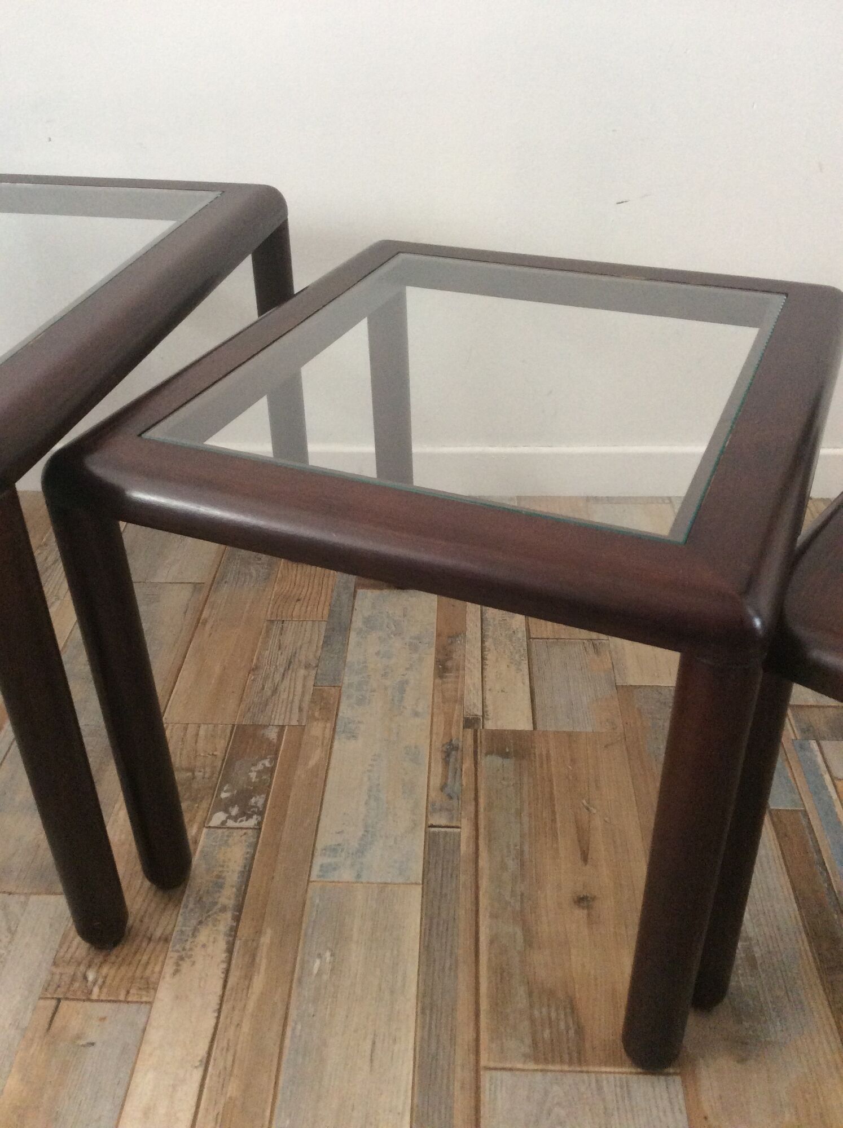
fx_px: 1042
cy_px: 564
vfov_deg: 56.9
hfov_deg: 44.1
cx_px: 422
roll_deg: +1.2
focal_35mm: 32
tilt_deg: -34.6
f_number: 2.4
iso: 125
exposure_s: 1/25
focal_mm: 3.3
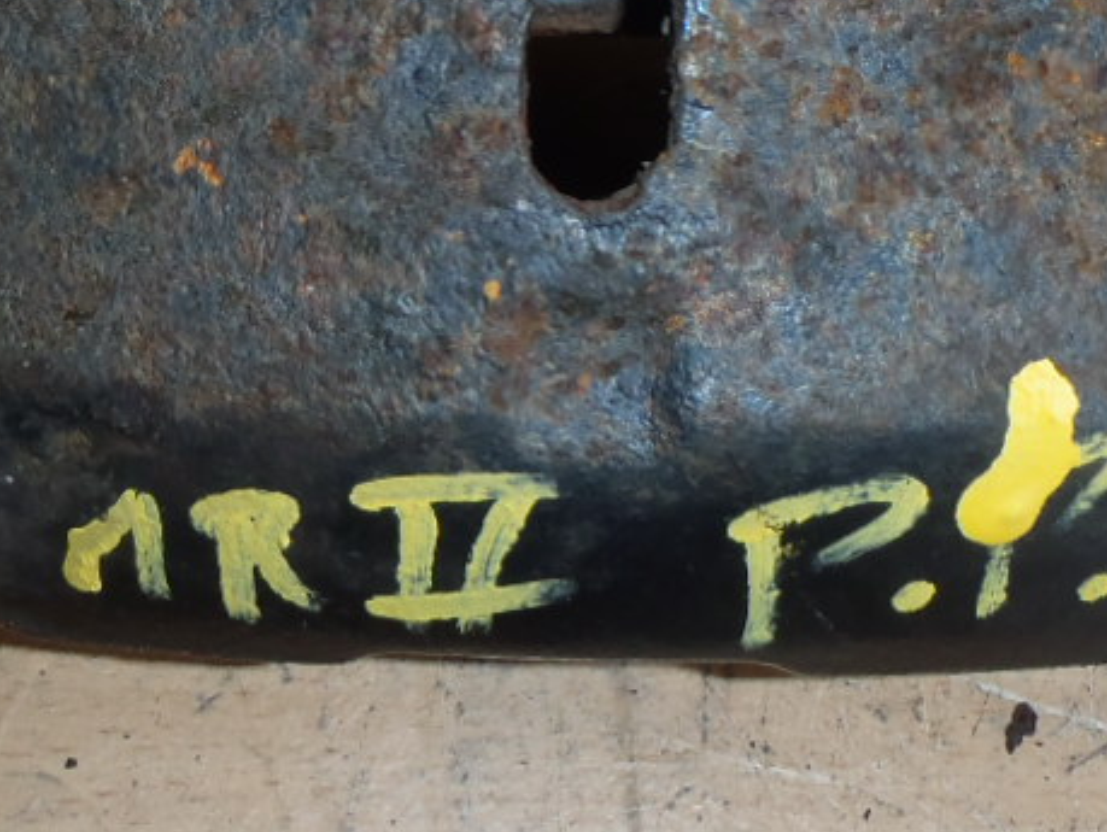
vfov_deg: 18.1
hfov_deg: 25.0
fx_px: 2496
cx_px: 502
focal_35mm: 78
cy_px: -113
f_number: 3.9
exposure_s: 1/30
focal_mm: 5
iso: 100
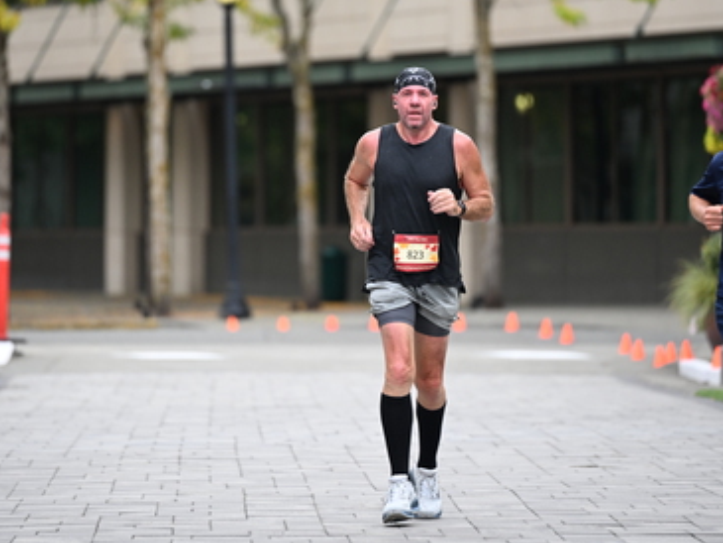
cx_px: 362
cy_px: 143
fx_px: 6059
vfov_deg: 5.1
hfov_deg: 6.8
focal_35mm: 290
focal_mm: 200
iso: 640
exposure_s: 1/2000
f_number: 2.8
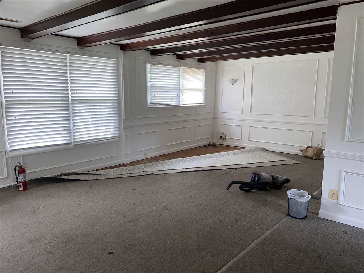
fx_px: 273
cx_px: 182
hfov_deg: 67.3
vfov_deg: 53.1
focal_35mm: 26
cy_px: 136
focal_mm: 4.25
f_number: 1.8
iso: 32
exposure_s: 1/40
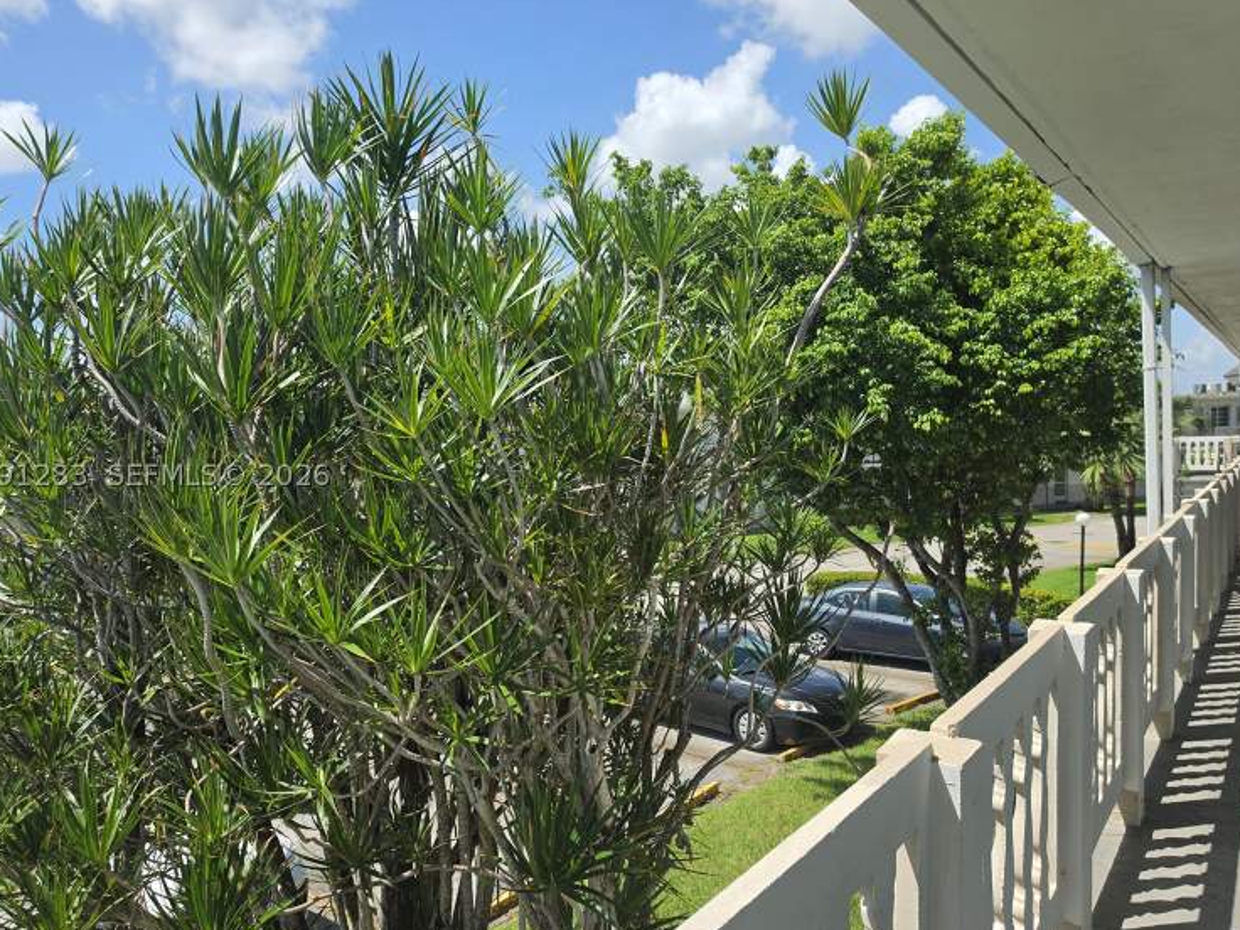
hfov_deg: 69.3
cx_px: 588
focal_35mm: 25
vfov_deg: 54.9
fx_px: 896
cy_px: 475
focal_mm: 6.5
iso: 64
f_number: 1.4
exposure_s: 1/6571
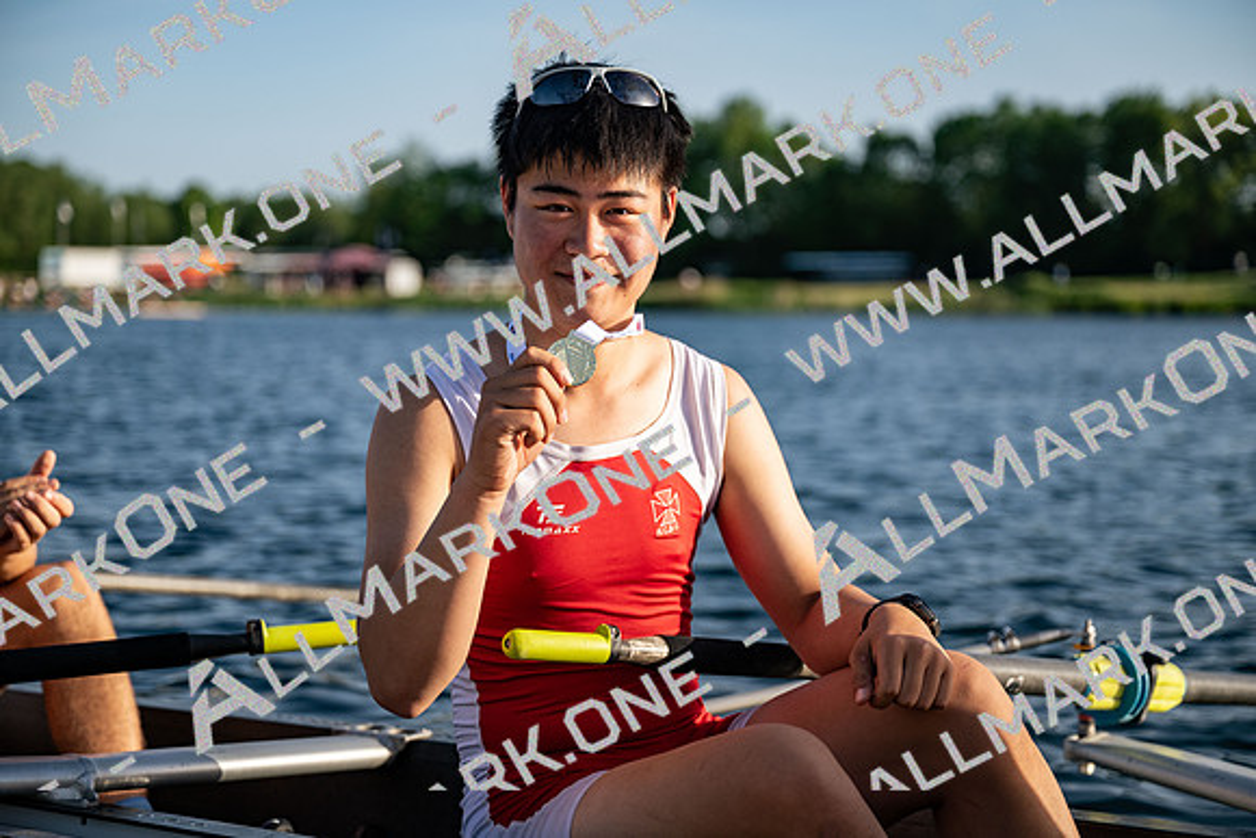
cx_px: 628
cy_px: 419
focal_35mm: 65
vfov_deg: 20.9
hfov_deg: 31.0
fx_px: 2268
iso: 64
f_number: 2.8
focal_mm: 65
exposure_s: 1/1600
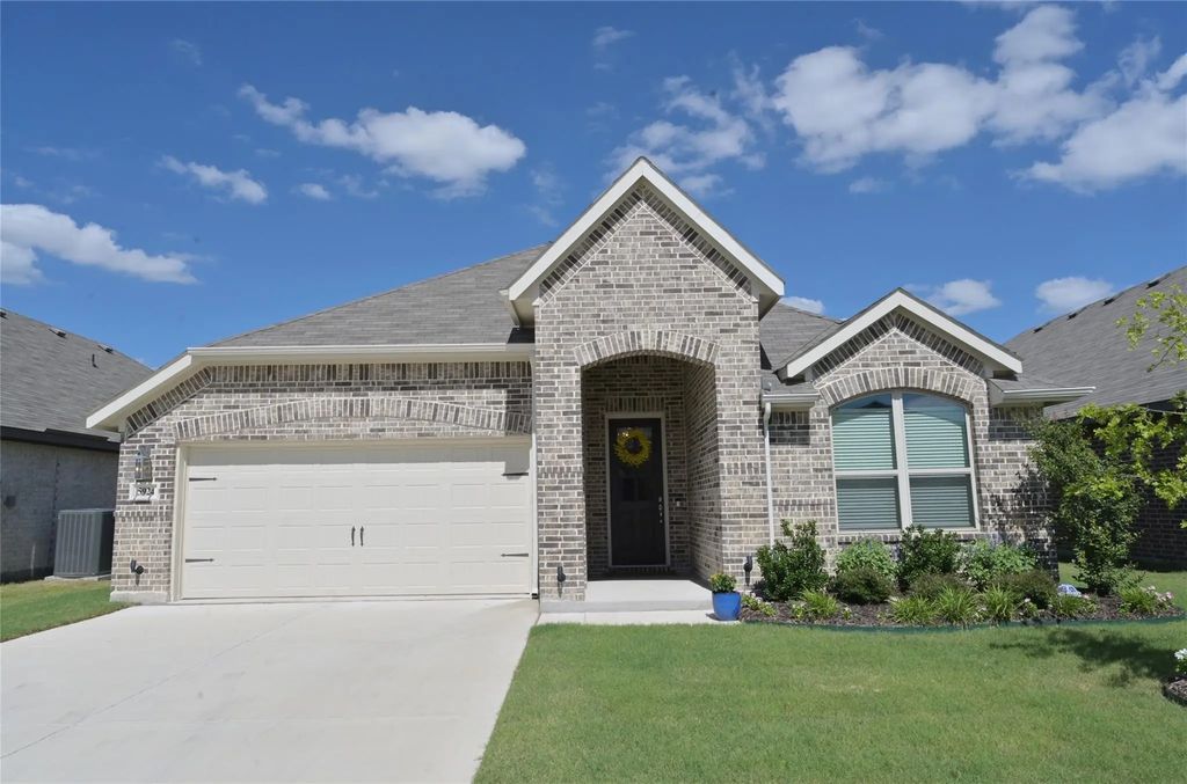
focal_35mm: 22
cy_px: 392
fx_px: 723
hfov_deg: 78.7
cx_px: 594
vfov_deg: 56.9
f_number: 14
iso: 200
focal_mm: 22
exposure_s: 1/800
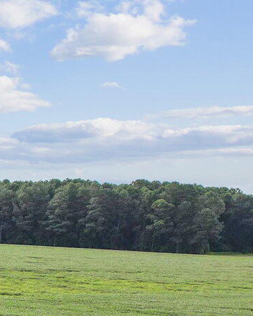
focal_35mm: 93
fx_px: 870
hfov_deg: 13.4
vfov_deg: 18.5
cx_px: -304
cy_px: 461
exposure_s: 1/30
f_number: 2.8
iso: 110
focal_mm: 8.4
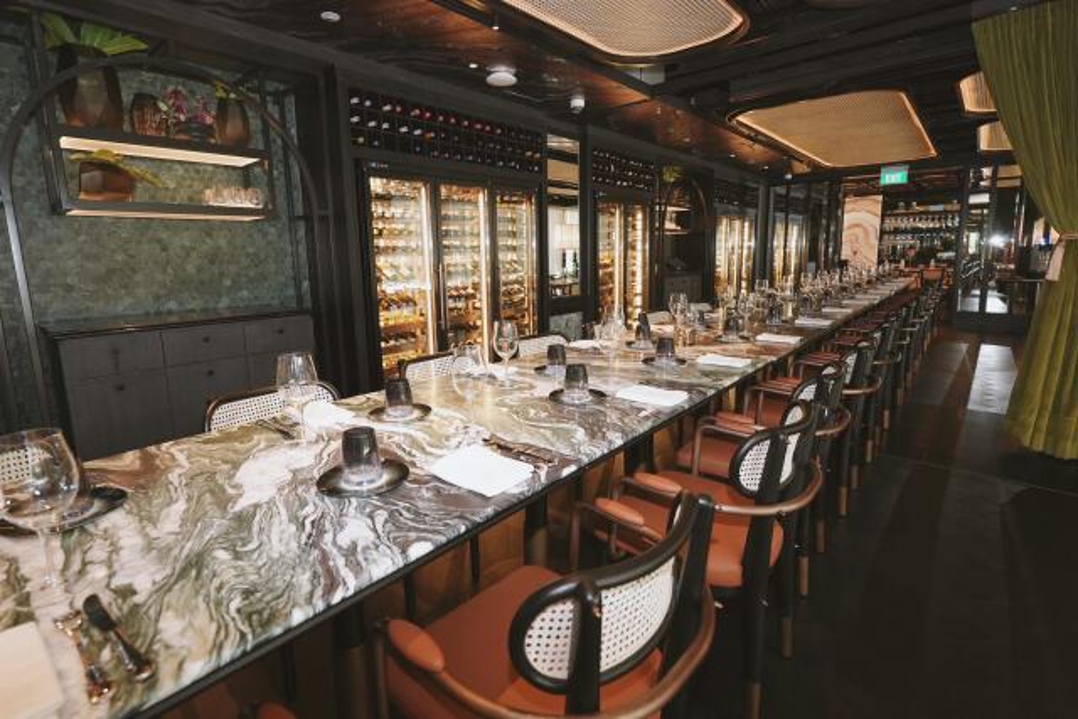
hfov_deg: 96.7
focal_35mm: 16
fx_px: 479
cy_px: 360
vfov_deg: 73.8
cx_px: 539
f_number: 3.2
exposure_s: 1/250
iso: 2000
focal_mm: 16
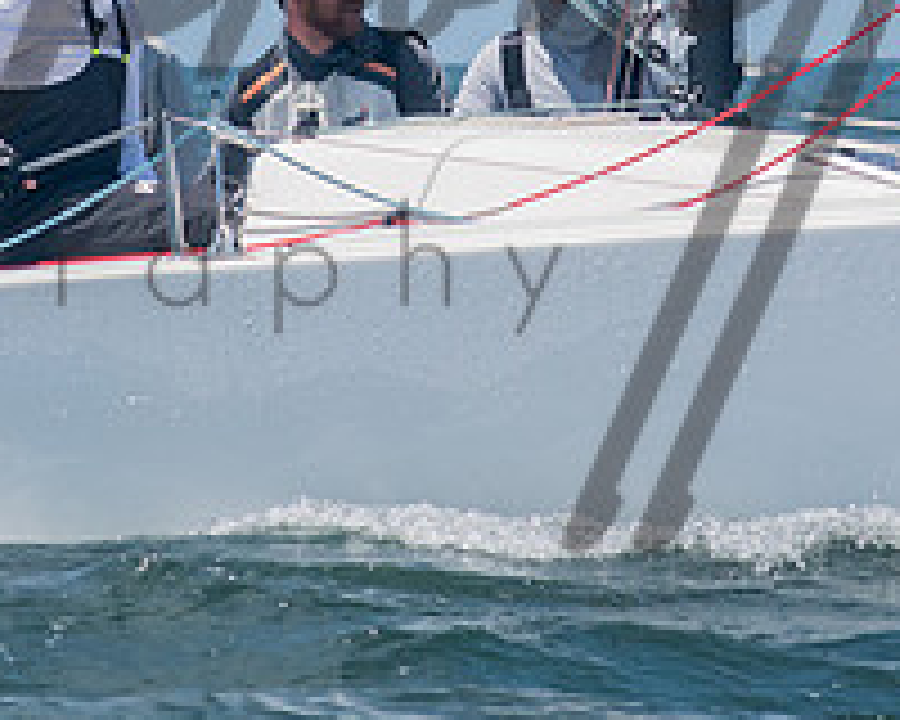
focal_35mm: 569
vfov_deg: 2.7
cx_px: 343
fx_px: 15156
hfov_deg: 3.4
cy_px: -69
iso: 400
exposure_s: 1/1600
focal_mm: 135
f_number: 8
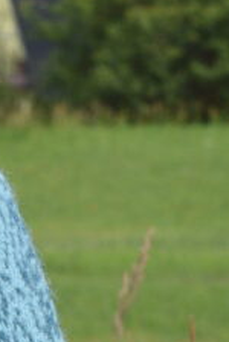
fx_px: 3177
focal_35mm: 334
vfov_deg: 6.1
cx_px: -458
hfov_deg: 4.0
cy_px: 493
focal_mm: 50
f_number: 10
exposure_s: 1/400
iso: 800
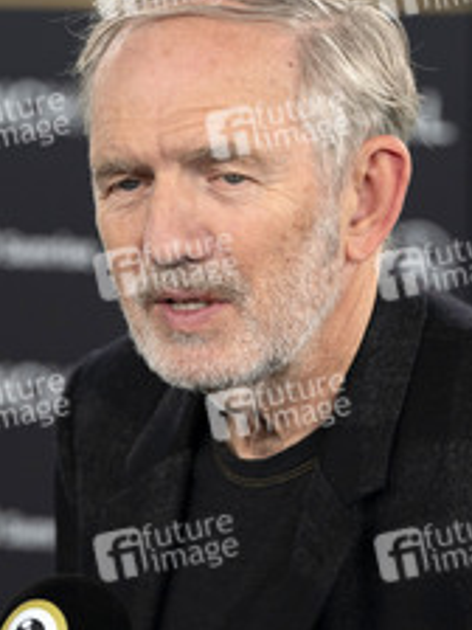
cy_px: 338
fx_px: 4400
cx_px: 204
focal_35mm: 242
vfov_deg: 8.2
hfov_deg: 6.1
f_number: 4.5
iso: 400
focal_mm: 125
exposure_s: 1/200
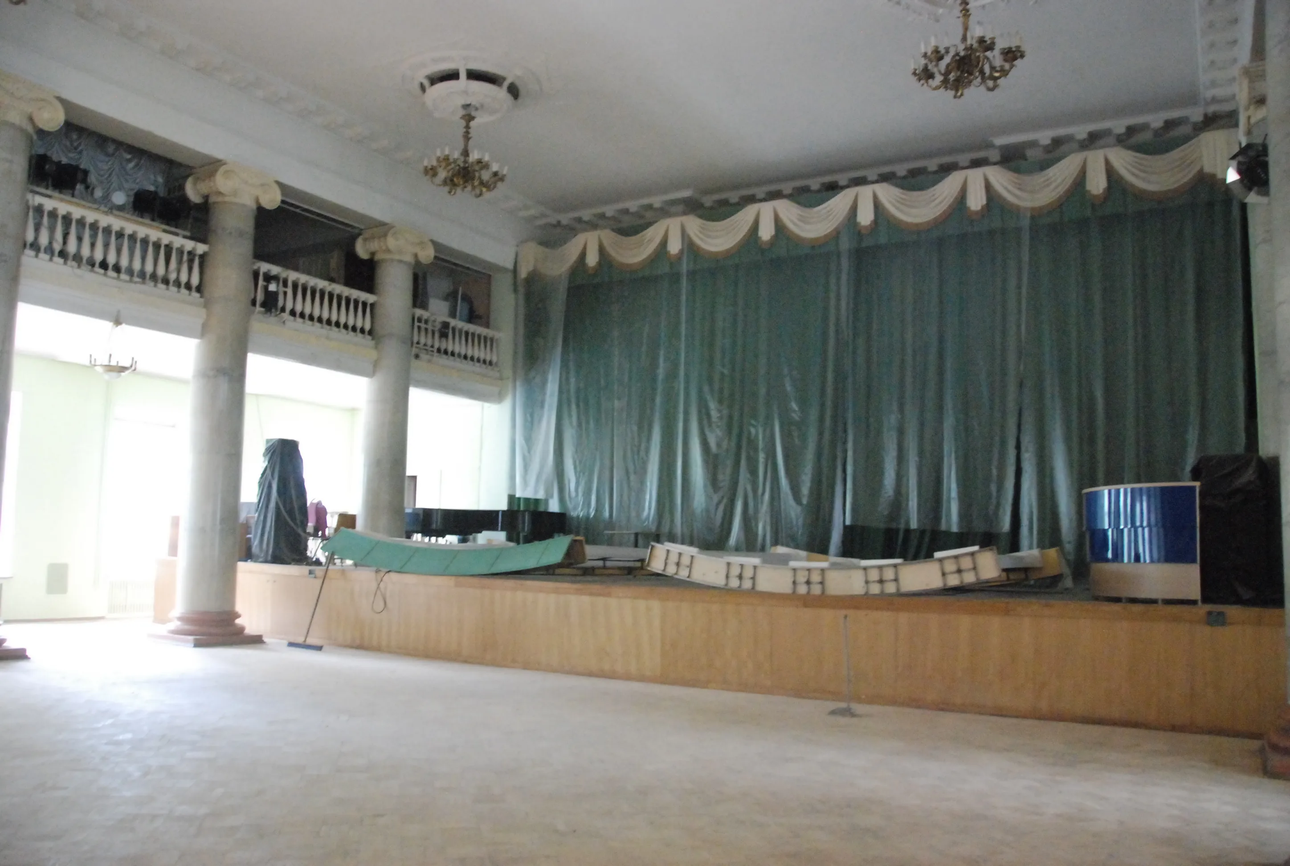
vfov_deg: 48.1
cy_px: 433
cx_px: 645
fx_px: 969
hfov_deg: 67.3
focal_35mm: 27
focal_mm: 18
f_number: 3.5
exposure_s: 1/40
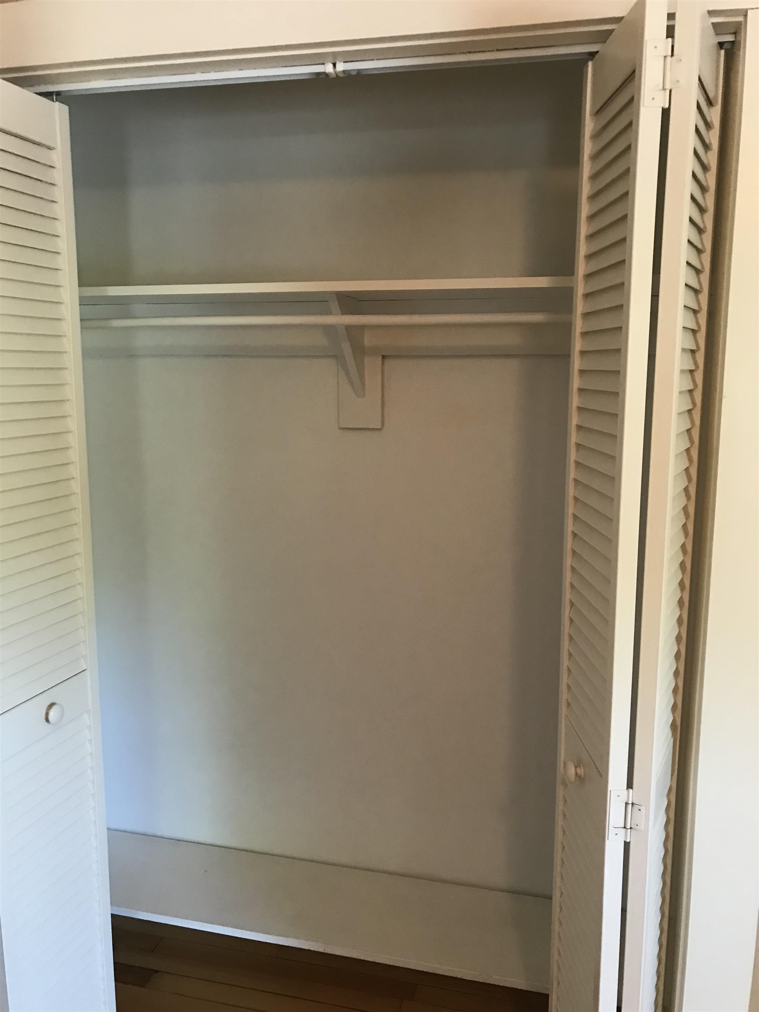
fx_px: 819
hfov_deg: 49.7
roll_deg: -0.3
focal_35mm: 28
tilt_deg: -8.7
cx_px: 380
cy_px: 506
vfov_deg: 63.4
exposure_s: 1/15
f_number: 1.8
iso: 64
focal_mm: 3.99
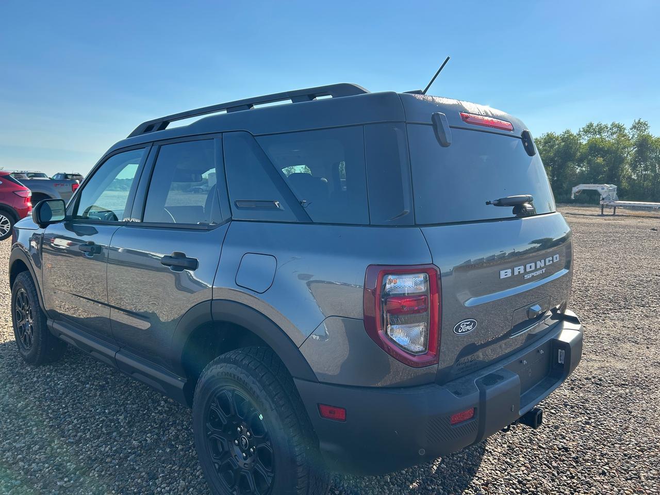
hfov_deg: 67.3
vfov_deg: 53.1
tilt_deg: -7.3
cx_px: 330
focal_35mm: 26
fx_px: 496
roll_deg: +0.0
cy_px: 248
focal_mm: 5.7
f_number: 1.5
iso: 50
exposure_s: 1/2208
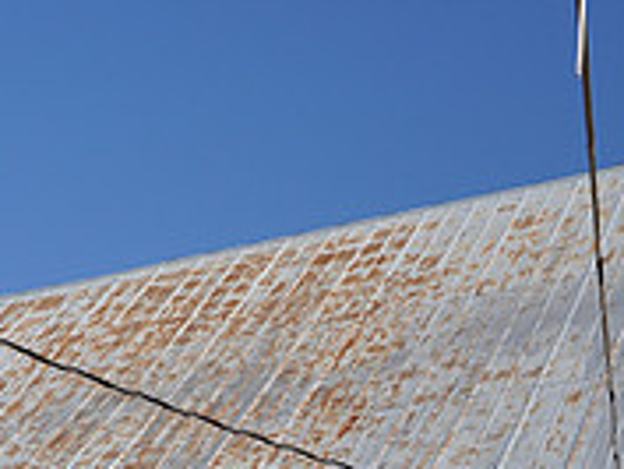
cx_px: 176
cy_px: 485
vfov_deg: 17.0
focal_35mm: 85
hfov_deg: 22.8
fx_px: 1533
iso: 200
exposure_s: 1/320
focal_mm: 18
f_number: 8
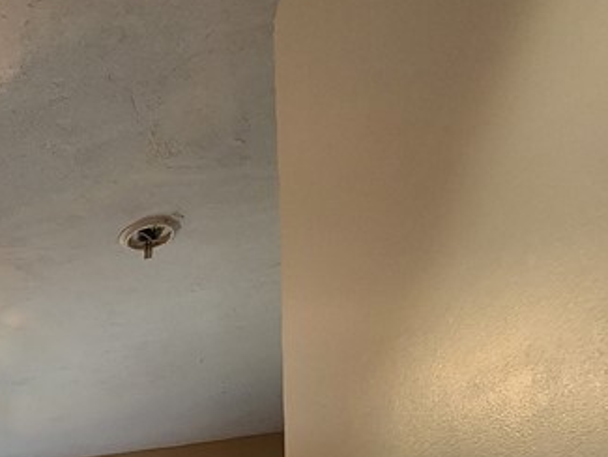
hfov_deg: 34.0
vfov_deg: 26.6
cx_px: -168
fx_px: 720
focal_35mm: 41
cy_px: 665
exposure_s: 1/40
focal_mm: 2.2
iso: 320
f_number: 2.2
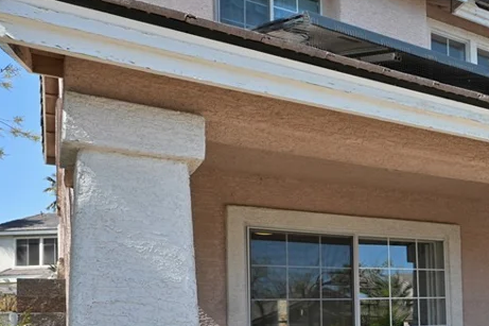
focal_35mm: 40
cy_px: 202
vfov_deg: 33.2
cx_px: 526
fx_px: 543
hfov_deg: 40.2
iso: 100
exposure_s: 1/160
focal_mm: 12
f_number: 6.3
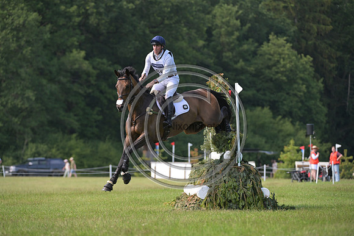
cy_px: 118
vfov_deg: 6.2
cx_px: 177
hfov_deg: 9.4
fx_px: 2164
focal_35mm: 220
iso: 900
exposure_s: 1/1250
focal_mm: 220
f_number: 5
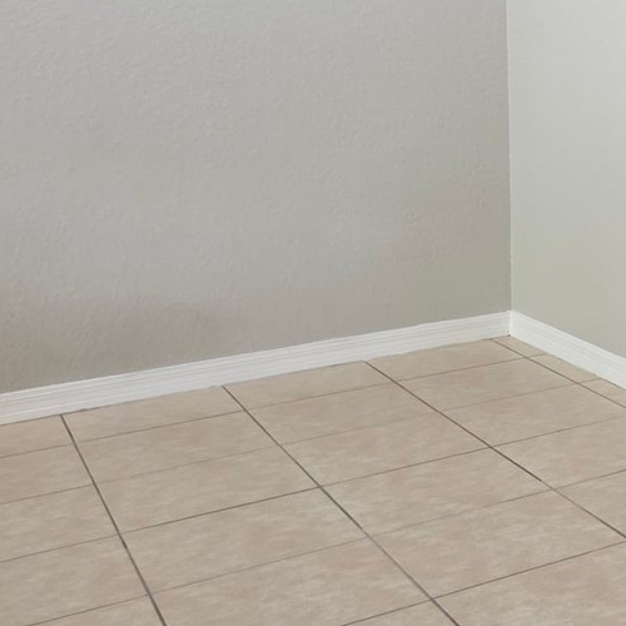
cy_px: 13
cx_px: 945
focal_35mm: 65
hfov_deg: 21.9
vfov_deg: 25.3
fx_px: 1330
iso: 500
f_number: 1.7
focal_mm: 6.3
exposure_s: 1/120
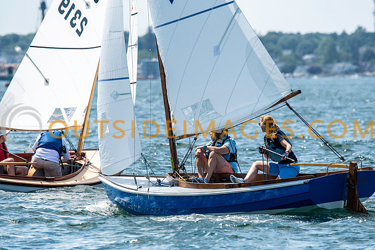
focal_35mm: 450
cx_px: 188
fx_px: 4688
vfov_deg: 3.1
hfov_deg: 4.6
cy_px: 125
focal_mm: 300
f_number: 5.6
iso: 320
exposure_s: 1/2500
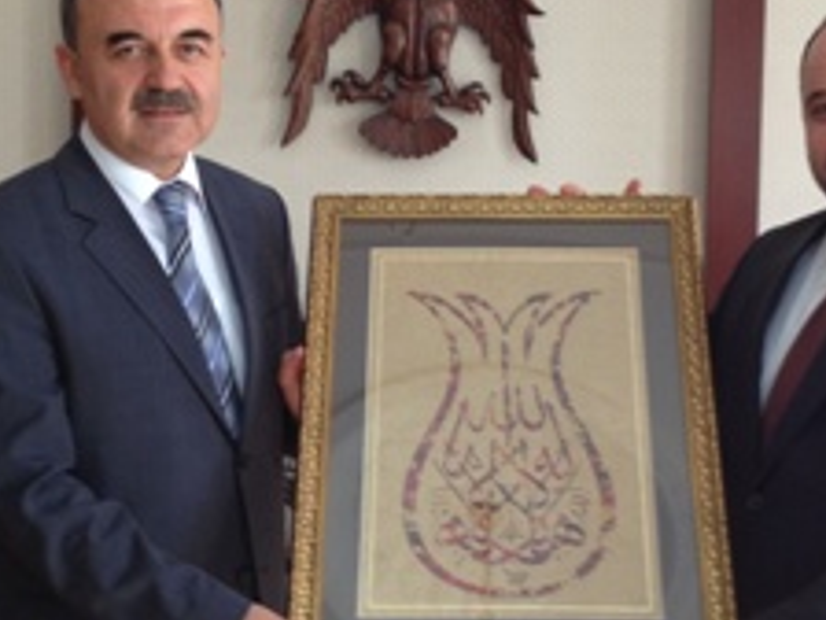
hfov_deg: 27.8
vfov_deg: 21.0
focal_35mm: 70
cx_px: 442
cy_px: 299
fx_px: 1670
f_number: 2.4
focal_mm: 4.28
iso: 64
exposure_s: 1/20
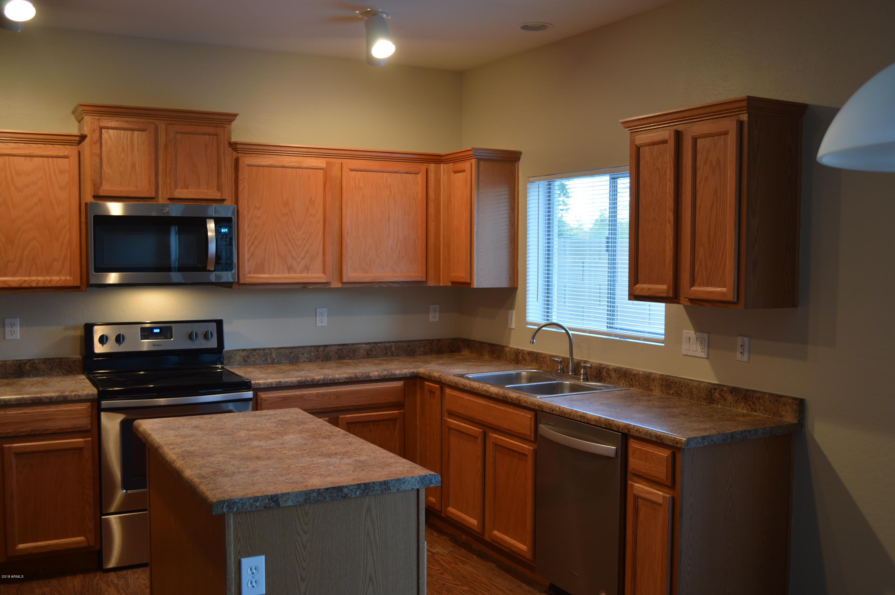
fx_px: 894
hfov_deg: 53.2
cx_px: 448
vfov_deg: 36.8
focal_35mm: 36
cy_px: 298
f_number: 4
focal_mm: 24
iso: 100
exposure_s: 1/8
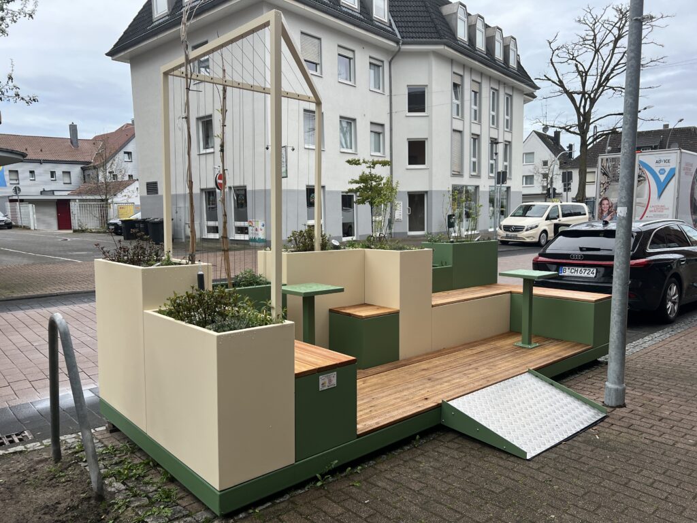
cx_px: 348
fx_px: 524
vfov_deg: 53.1
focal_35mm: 26
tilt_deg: -6.9
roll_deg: +1.6
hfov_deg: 67.3
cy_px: 262
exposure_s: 1/1488
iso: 50
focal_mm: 5.7
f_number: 1.5
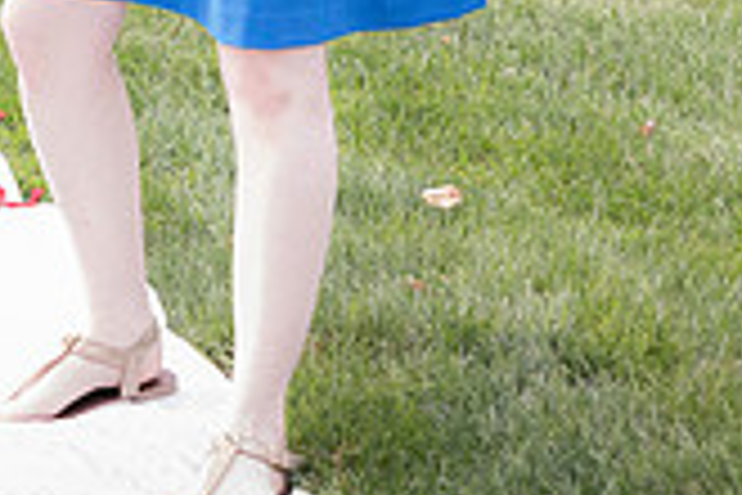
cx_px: -45
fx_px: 5070
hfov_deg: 8.3
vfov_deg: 5.5
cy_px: -263
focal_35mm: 246
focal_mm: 70
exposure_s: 1/400
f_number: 6.3
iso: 1800
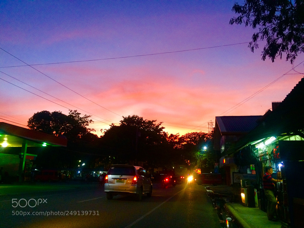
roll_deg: -0.9
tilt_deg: +13.9
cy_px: 114
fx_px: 255
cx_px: 152
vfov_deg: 48.2
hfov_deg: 61.7
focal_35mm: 29
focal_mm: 4.15
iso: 200
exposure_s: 1/30
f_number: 2.2
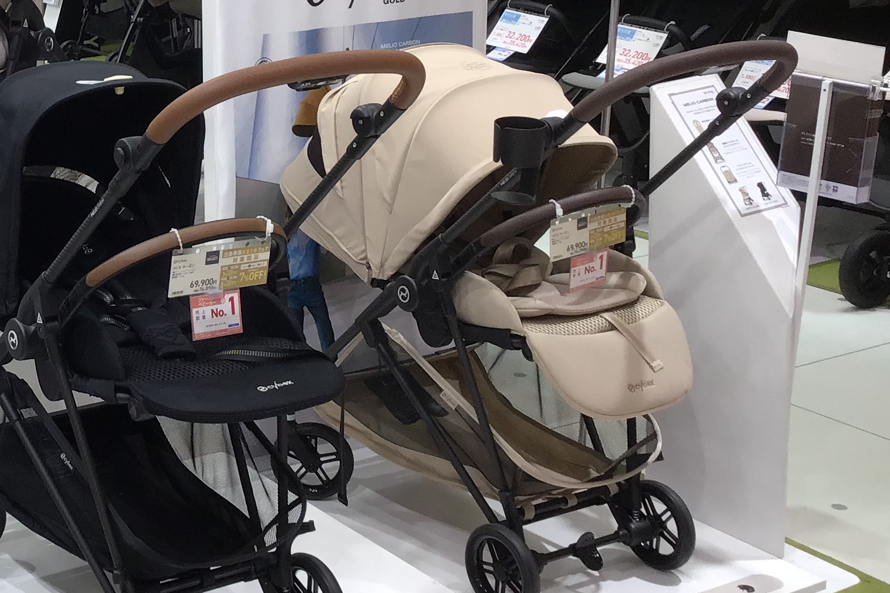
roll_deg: +0.8
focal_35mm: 67
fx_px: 1656
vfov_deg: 20.2
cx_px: -14
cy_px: 173
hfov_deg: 28.1
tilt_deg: -13.6
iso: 40
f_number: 2.4
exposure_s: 1/100
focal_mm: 3.3
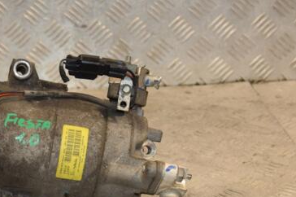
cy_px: 149
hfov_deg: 20.4
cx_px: 66
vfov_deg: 13.7
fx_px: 813
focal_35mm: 99
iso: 800
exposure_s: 1/160
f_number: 4.8
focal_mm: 40
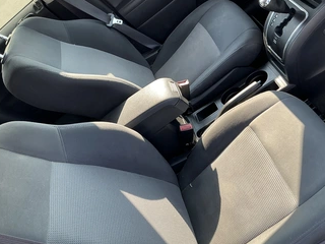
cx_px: 164
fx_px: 329
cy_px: 124
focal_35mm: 35
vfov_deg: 40.7
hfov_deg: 52.6
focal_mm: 3
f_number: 1.8
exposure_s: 1/122
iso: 32
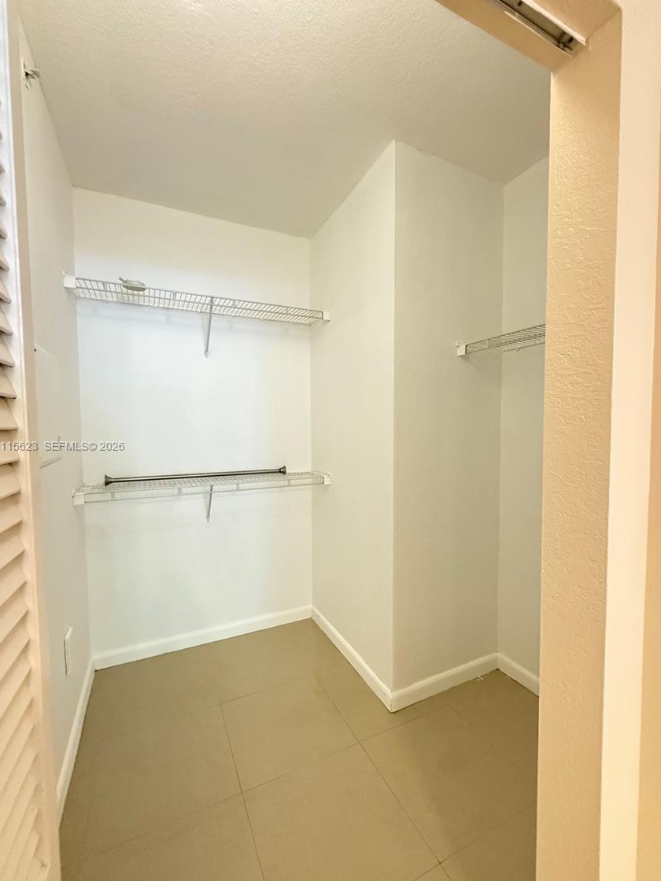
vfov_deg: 98.2
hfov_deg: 81.7
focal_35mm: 15
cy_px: 447
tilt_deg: -2.4
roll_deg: +0.1
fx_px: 382
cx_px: 332
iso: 800
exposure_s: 1/60
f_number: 2.2
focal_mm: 2.22
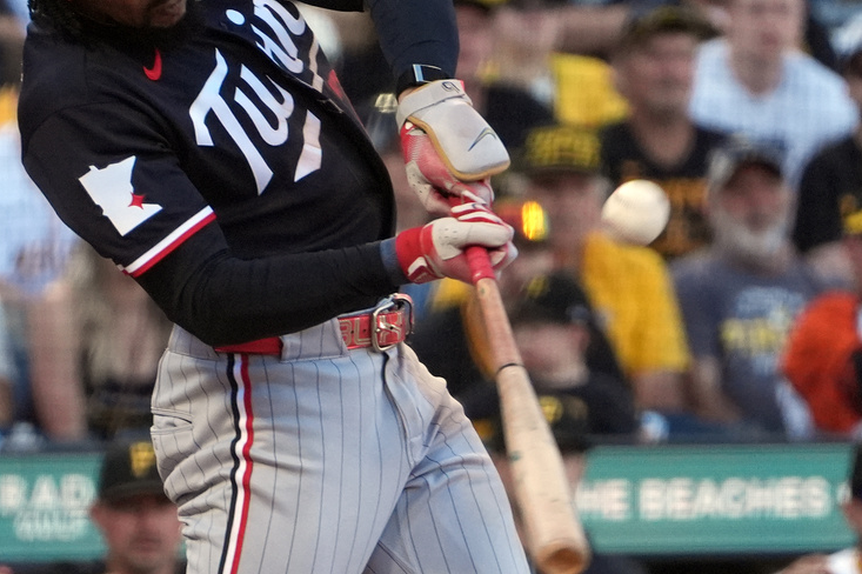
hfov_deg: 4.2
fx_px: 11871
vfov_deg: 2.8
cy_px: 194
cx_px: 385
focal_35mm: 496
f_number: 5.6
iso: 2500
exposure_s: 1/2000
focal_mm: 355
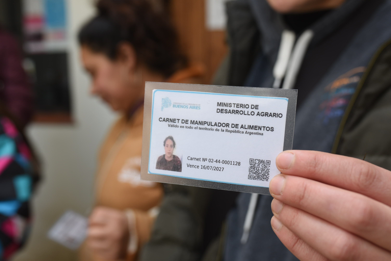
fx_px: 380
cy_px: 130
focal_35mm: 35
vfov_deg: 37.9
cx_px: 196
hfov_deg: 54.4
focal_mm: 35
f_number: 5.6
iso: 200
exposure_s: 1/160
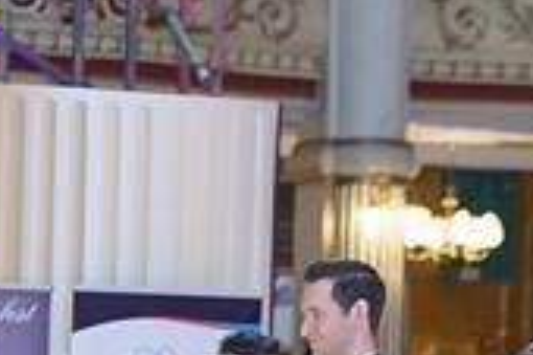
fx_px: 3535
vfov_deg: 5.7
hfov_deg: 8.4
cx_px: -292
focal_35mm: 239
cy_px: 592
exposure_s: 1/60
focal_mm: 70
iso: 400
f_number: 2.8
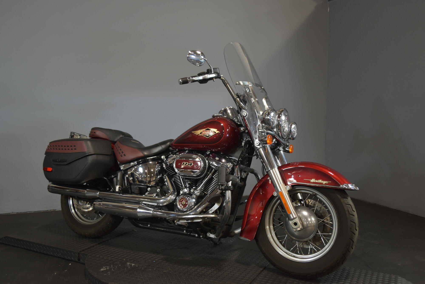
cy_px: 142
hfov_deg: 57.2
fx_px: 390
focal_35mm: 33
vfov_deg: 40.0
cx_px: 212
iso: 560
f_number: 3.8
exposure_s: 1/30
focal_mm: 22
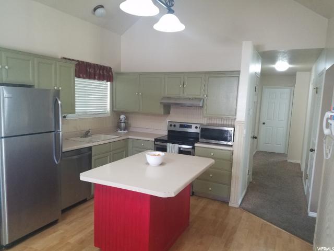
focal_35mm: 26
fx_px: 251
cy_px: 126
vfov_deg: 53.1
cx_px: 167
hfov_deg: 67.3
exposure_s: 1/60
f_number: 1.7
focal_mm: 4.2
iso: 200
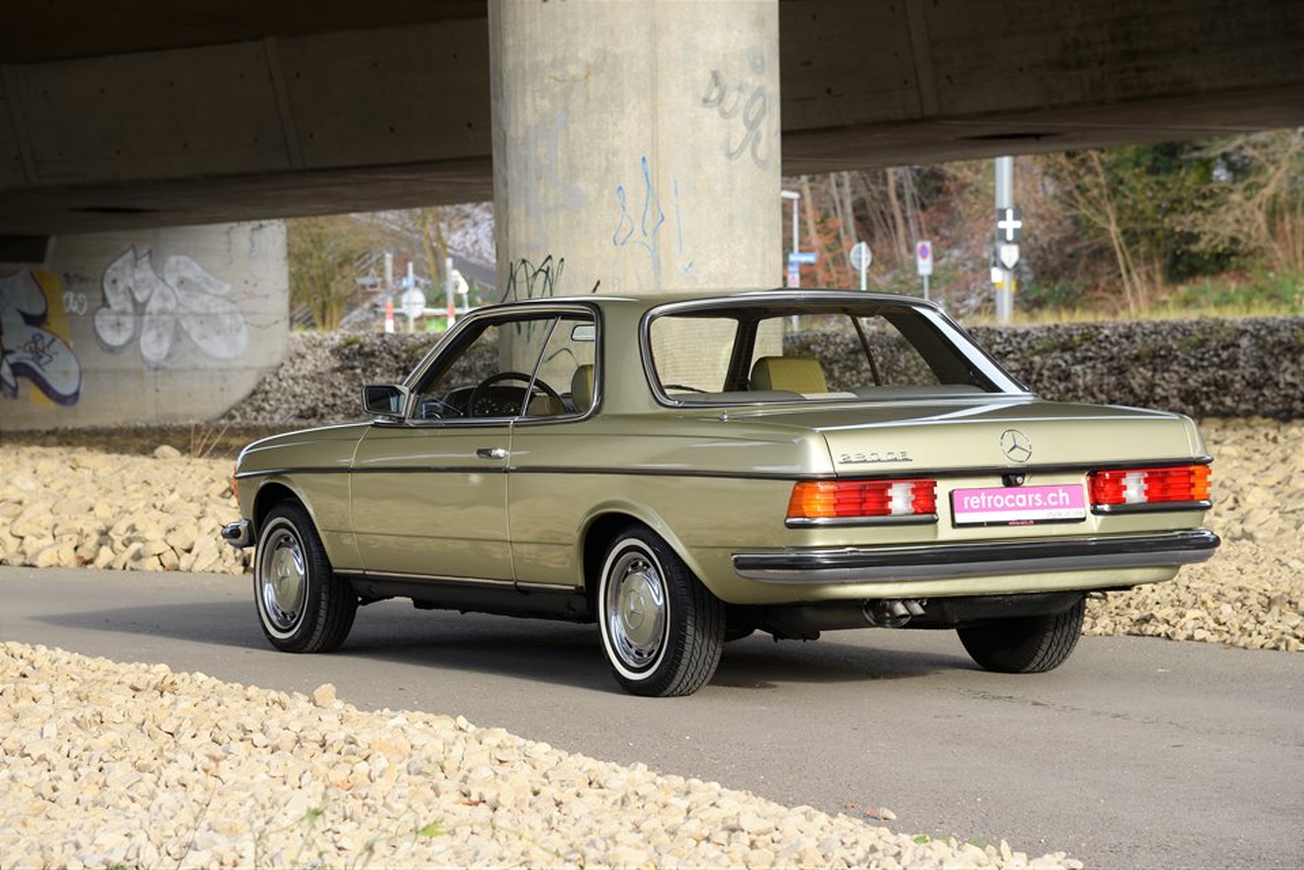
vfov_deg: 11.4
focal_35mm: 120
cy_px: 435
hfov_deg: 17.1
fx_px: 4348
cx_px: 652
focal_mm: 120
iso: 200
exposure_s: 1/100
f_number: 7.1
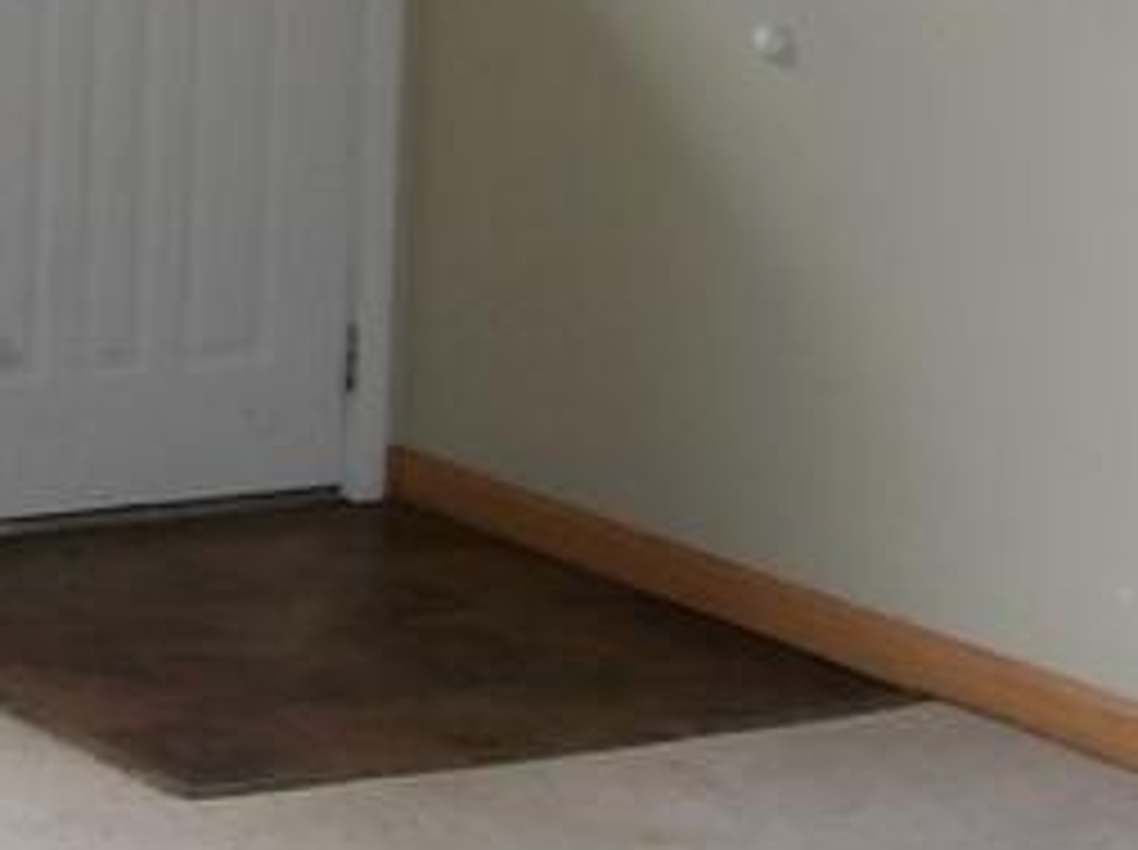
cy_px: 112
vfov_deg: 12.4
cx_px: -625
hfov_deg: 15.3
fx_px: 3874
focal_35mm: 118
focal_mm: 4.2
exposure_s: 1/30
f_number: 4.1
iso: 110
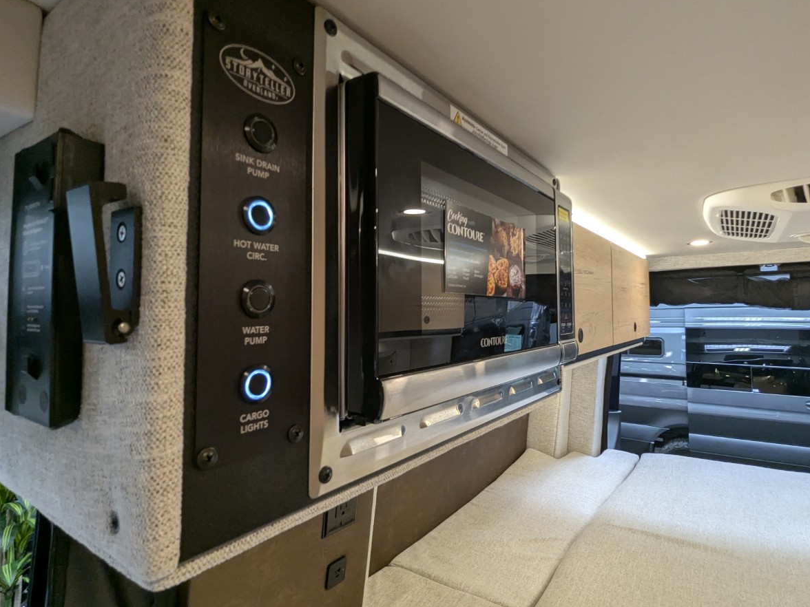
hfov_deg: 84.6
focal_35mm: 19
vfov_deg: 68.6
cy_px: 286
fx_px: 445
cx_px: 424
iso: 124
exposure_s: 1/60
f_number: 2.2
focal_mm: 2.35
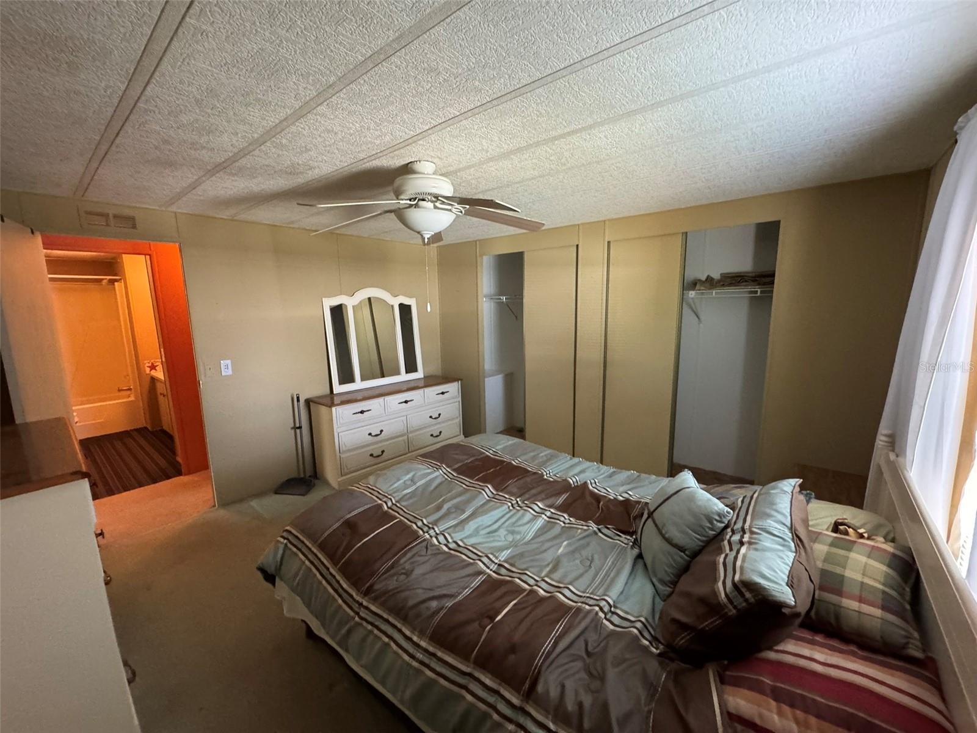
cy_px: 366
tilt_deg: -9.5
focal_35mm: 14
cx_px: 488
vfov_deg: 85.7
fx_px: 395
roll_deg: +1.0
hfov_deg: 102.1
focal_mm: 2.22
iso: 800
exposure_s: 1/60
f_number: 2.2
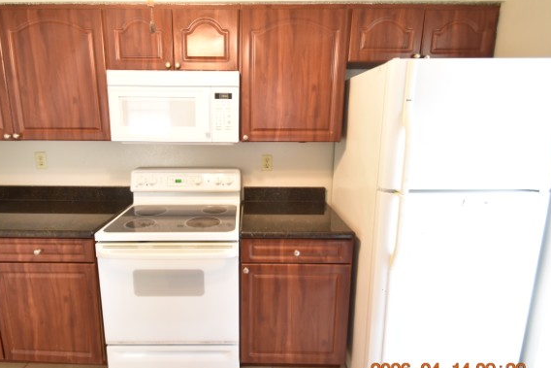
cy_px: 173
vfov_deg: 64.5
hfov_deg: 86.5
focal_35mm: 19
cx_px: 243
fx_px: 291
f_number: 3.5
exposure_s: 1/30
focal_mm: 10
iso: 800
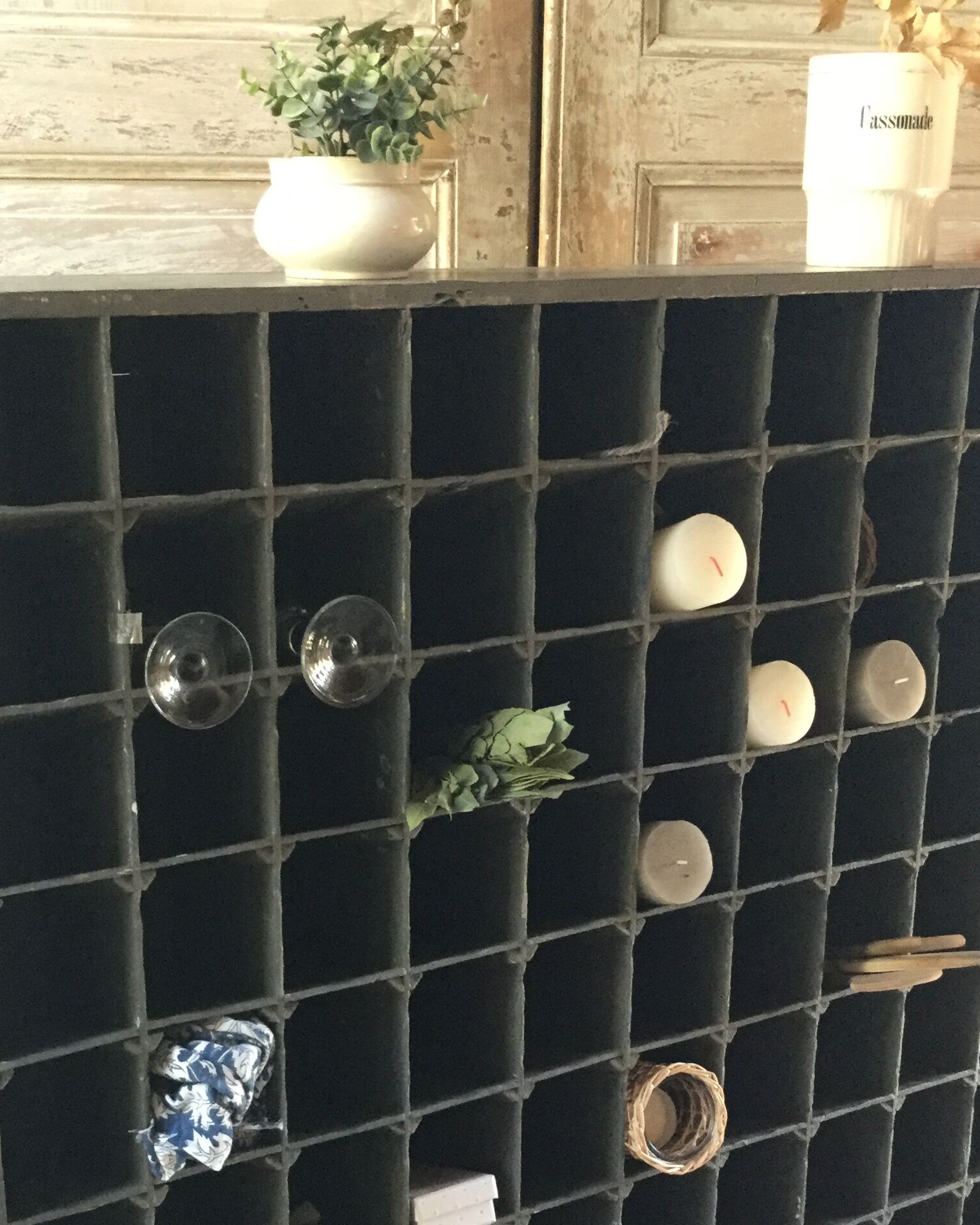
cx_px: 462
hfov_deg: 29.1
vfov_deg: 35.4
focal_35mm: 52
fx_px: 1885
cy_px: 881
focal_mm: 3.3
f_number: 2.4
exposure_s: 1/33
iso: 250
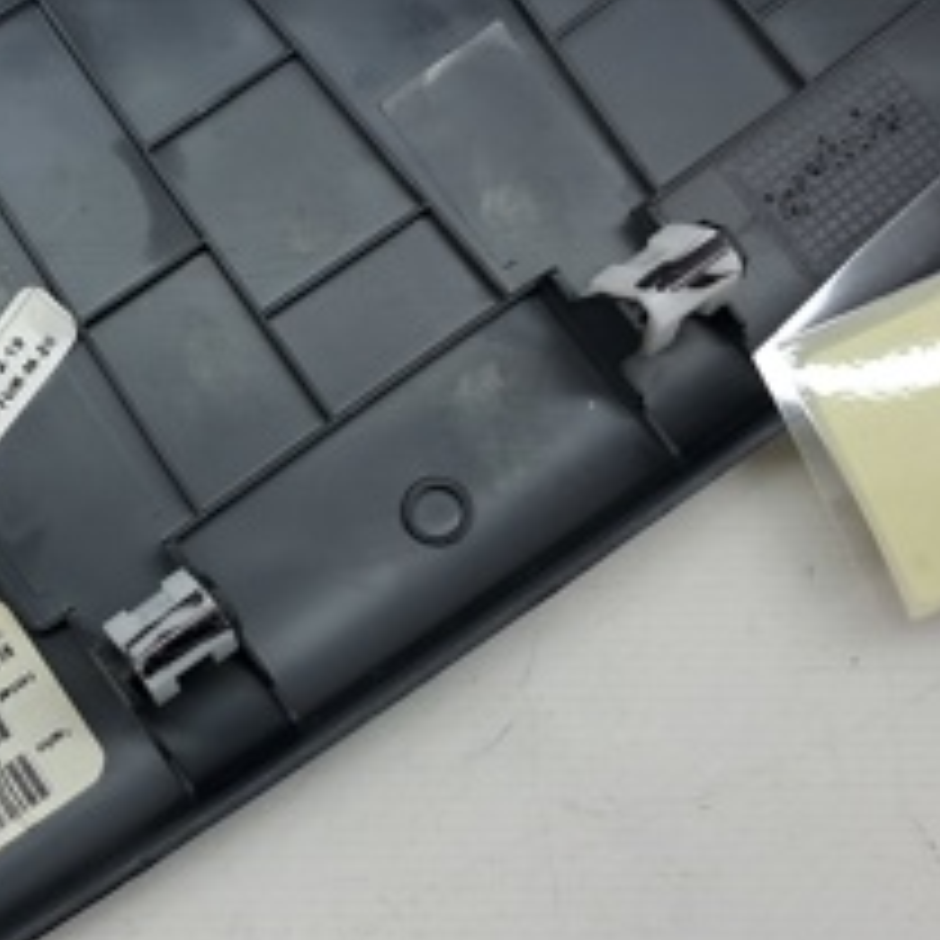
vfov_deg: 23.6
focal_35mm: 73
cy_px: 349
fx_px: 2243
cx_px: 81
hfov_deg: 23.0
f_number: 1.8
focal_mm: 4
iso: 50
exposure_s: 1/50
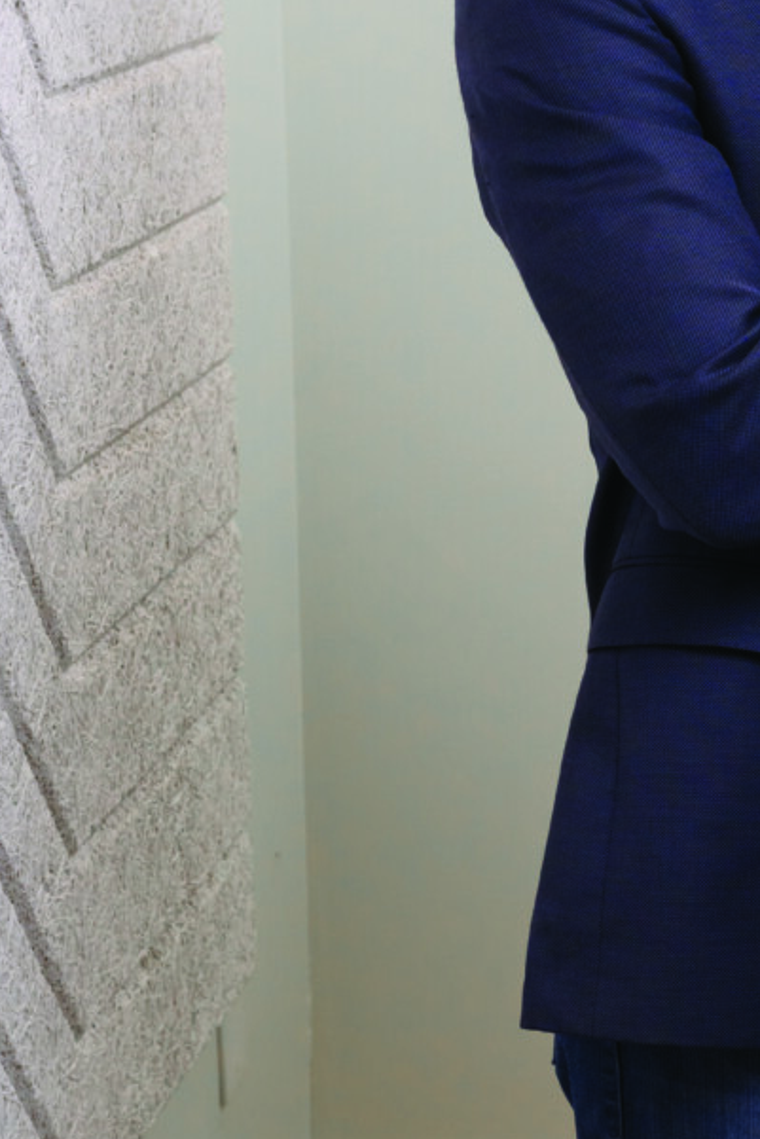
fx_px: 3639
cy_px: 269
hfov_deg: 11.7
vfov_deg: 17.7
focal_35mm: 115
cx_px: 896
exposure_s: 1/200
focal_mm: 45
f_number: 8
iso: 800
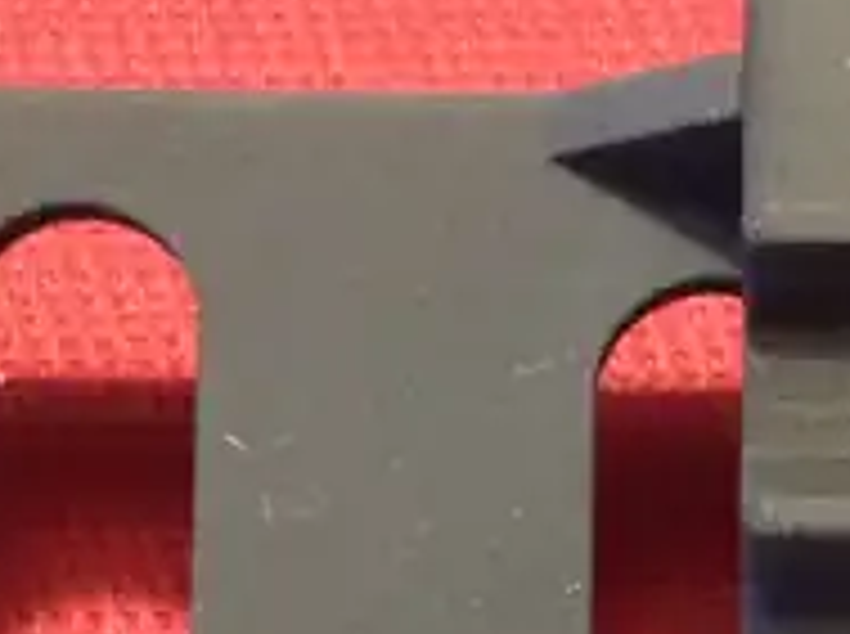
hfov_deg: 10.7
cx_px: 742
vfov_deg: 8.0
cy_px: 580
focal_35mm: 185
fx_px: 4534
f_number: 2.4
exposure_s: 1/15
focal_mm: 4.28
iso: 250
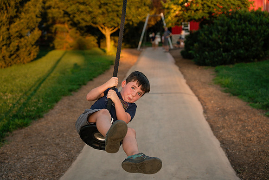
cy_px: 90
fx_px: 336
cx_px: 134
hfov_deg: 43.6
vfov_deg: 29.9
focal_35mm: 45
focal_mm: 45
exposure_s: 1/1250
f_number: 2.8
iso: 200
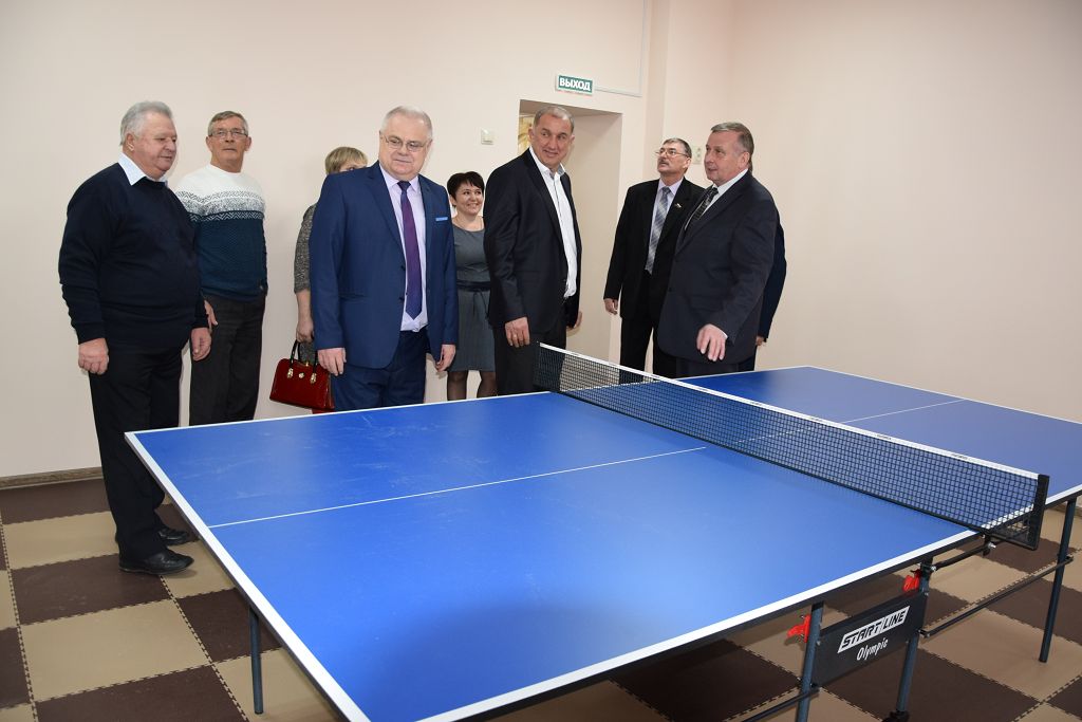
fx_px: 1578
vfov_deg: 25.8
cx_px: 541
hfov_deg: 37.8
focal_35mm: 52
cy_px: 361
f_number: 5
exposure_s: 1/100
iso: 800
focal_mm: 35
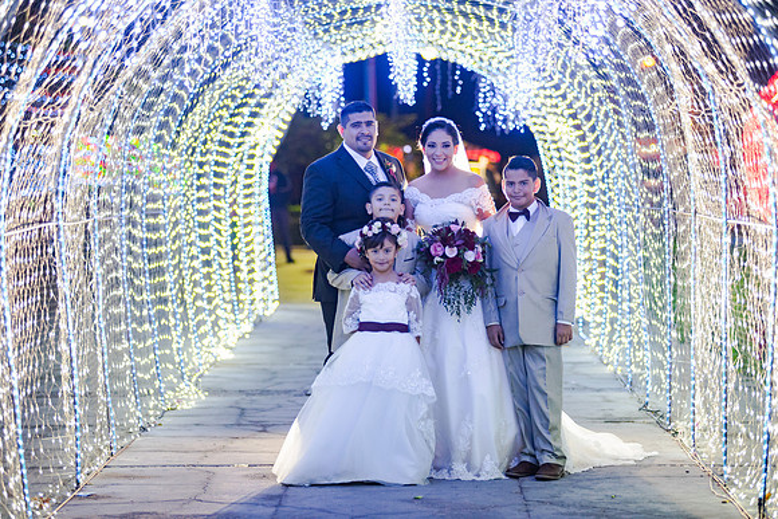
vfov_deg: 11.0
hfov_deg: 16.4
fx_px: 2702
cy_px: 260
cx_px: 389
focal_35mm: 125
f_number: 2.8
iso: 2500
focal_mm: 125
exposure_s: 1/100
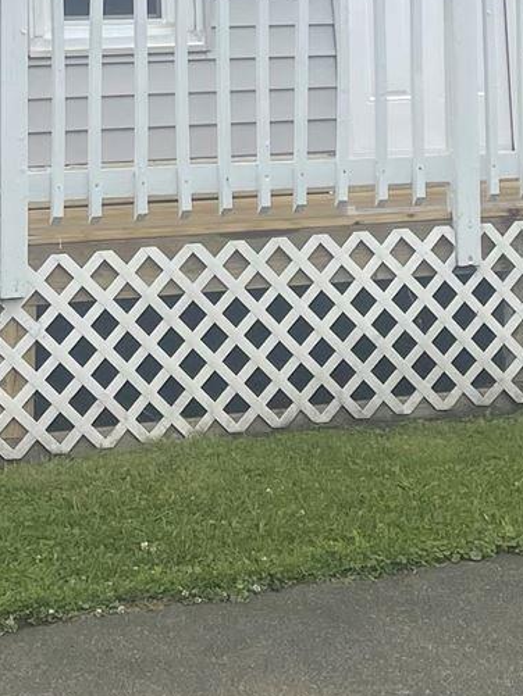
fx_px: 2316
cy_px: -175
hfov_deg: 12.9
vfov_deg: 16.3
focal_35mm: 115
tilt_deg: +5.2
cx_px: 264
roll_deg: +1.6
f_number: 1.6
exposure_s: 1/2786
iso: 32
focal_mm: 5.1
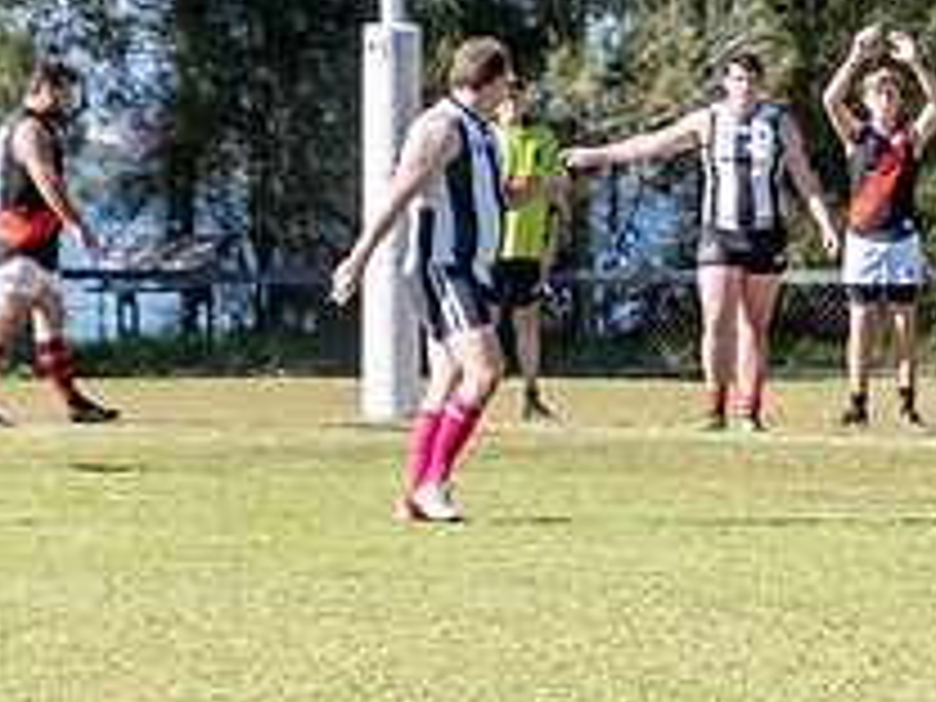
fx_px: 15899
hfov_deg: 3.4
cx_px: 1275
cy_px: 114
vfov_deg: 2.5
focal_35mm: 588
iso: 800
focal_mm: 122
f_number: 7.1
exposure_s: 1/2500
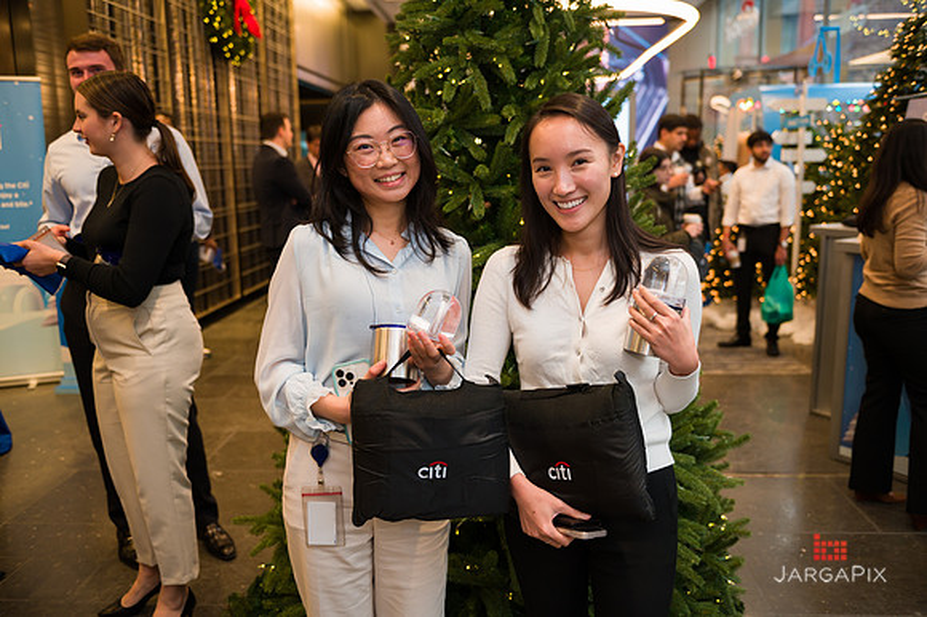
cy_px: 308
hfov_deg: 58.7
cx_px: 464
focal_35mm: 32
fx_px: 823
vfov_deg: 41.1
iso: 400
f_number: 3.2
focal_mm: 32
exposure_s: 1/125
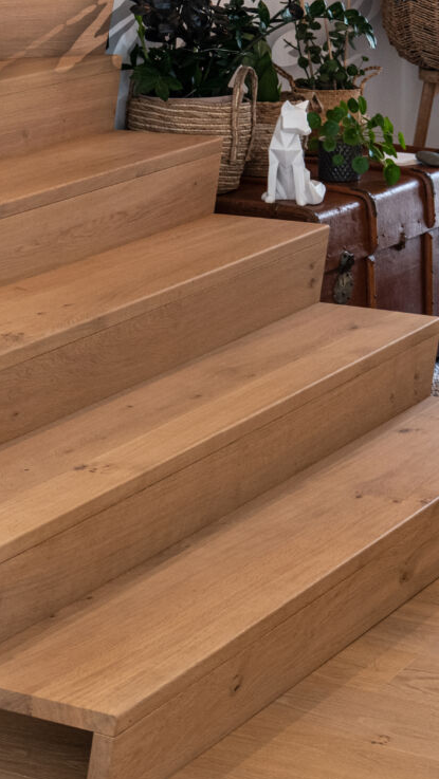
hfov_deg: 11.8
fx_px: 2088
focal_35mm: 101
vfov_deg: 20.6
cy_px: 33
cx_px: -17
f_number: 4.5
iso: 1000
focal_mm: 37
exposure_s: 1/80
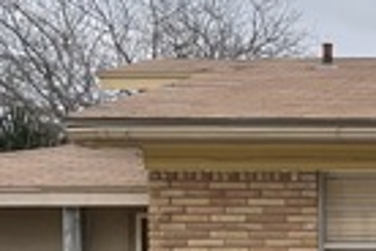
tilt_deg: -1.8
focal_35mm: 125
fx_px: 1305
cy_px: 270
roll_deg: +0.4
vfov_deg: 10.8
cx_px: 695
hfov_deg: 14.3
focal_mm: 5.1
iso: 50
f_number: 1.6
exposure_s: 1/2309
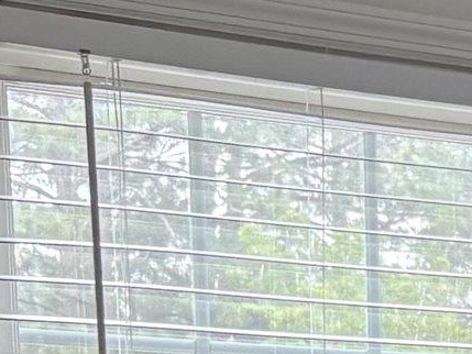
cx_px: 1351
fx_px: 2537
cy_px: 799
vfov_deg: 7.5
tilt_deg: -4.5
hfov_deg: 8.9
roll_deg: +0.0
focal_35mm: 186
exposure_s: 1/137
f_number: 1.6
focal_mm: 5.96
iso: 64
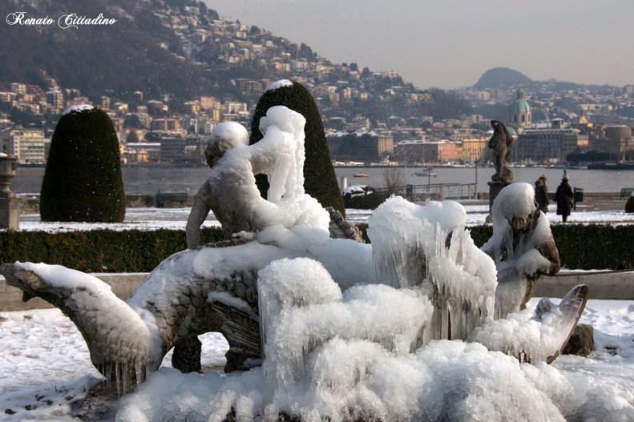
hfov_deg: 22.4
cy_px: 212
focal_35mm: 91
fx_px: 1602
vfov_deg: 15.0
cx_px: 320
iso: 200
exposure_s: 1/1000
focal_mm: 60
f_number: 8
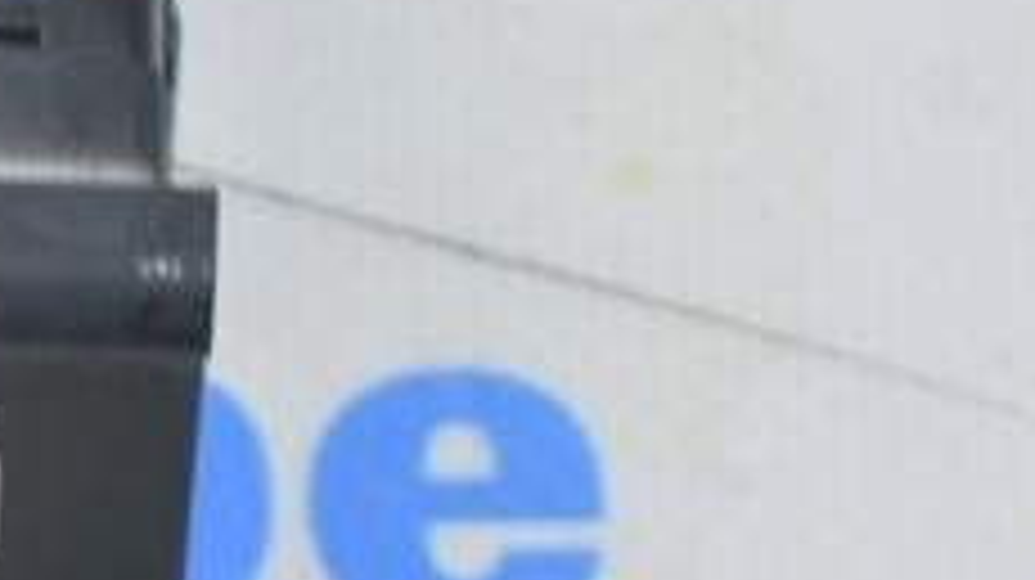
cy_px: 241
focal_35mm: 384
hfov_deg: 5.6
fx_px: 10540
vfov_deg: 3.2
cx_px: -572
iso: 400
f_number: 5.6
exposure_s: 1/20
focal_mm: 55
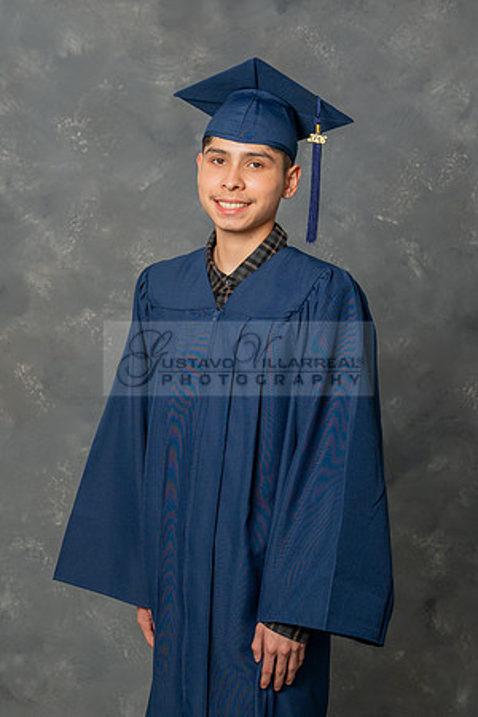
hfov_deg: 17.0
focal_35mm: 80
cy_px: 360
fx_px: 1600
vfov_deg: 25.3
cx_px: 182
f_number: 4.5
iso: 200
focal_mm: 50
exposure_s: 1/200
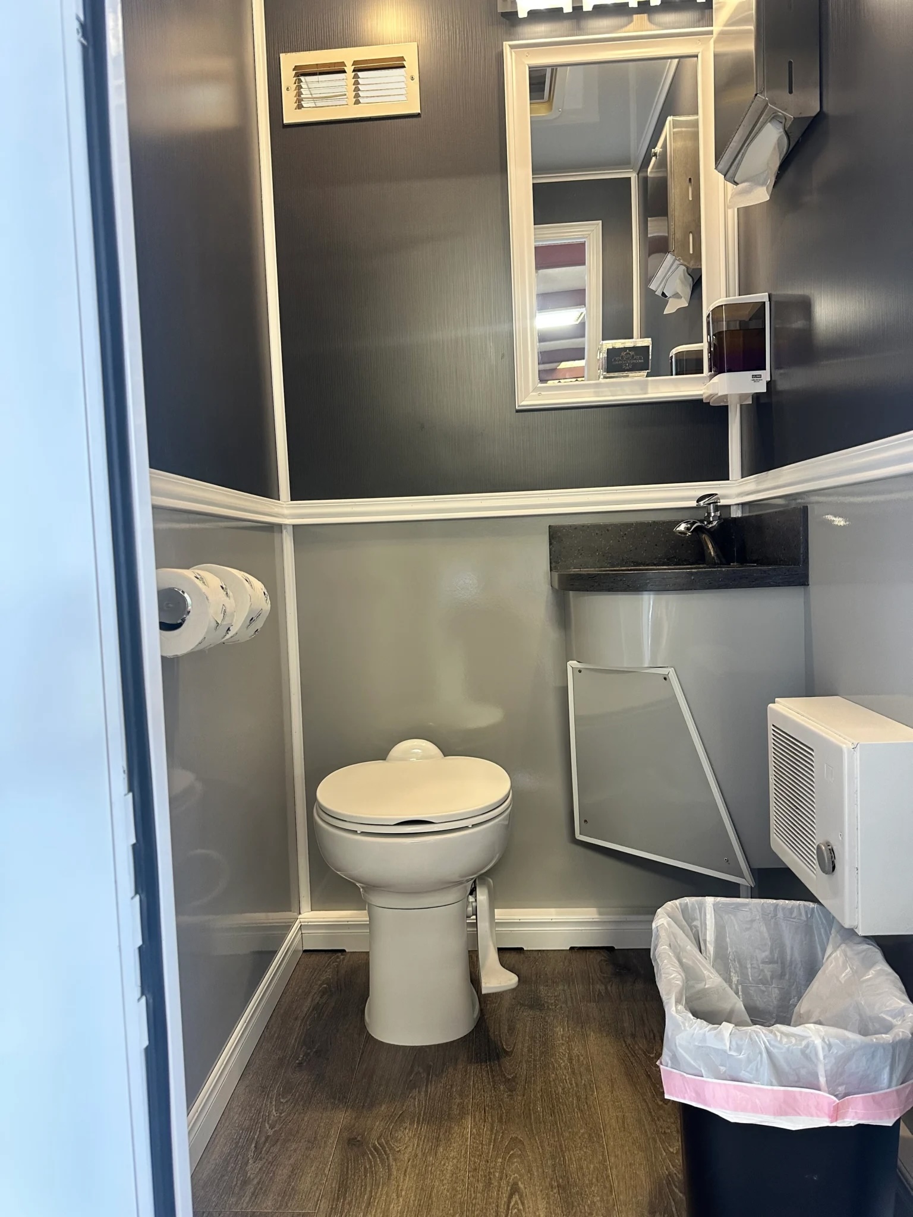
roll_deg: +0.5
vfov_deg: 71.6
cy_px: 608
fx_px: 844
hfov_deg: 56.8
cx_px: 456
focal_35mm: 24
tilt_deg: -4.4
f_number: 1.78
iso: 250
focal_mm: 6.86
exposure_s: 1/75
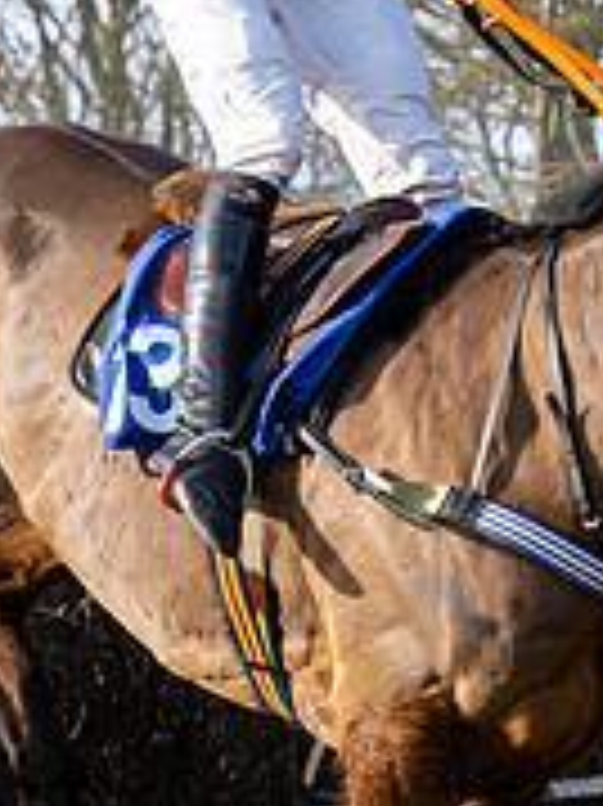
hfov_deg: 4.8
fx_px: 7209
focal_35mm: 310
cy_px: 533
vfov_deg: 6.4
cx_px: 66
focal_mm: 70
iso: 400
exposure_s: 1/1250
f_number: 5
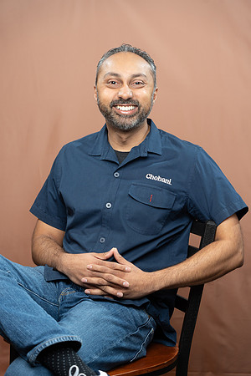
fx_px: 868
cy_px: 188
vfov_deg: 24.5
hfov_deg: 16.5
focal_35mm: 83
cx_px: 126
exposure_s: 1/160
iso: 320
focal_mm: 83
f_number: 4
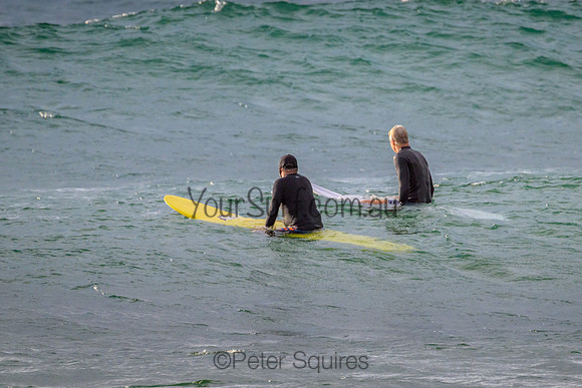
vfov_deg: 1.4
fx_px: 15874
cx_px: 357
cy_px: 187
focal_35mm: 982
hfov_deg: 2.1
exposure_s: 1/2000
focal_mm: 800
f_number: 11
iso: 1600
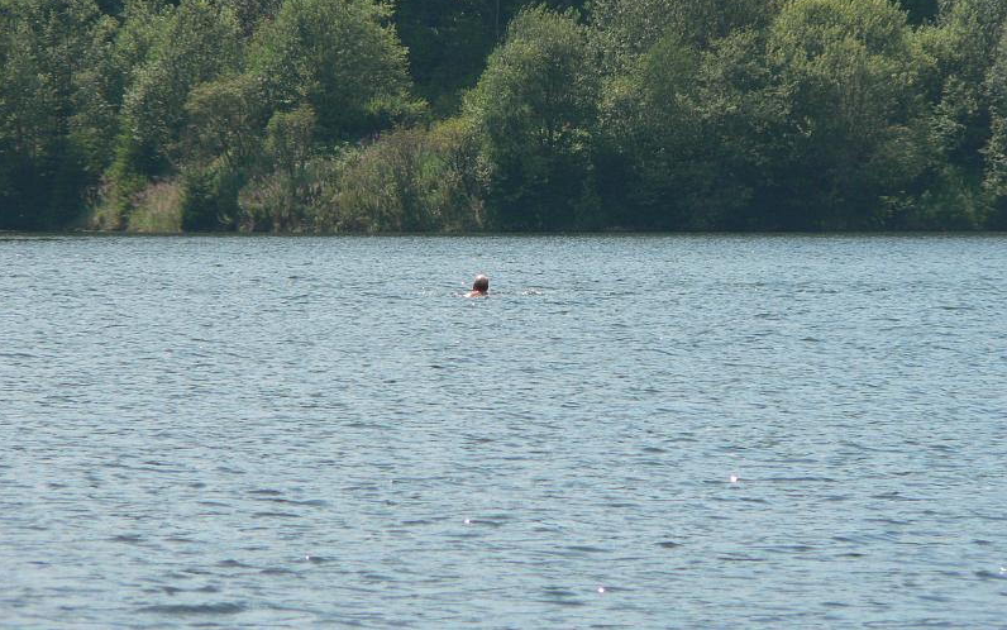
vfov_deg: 2.9
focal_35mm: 460
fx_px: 12628
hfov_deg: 4.6
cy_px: 252
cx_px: 502
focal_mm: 72
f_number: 5
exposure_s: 1/400
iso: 80
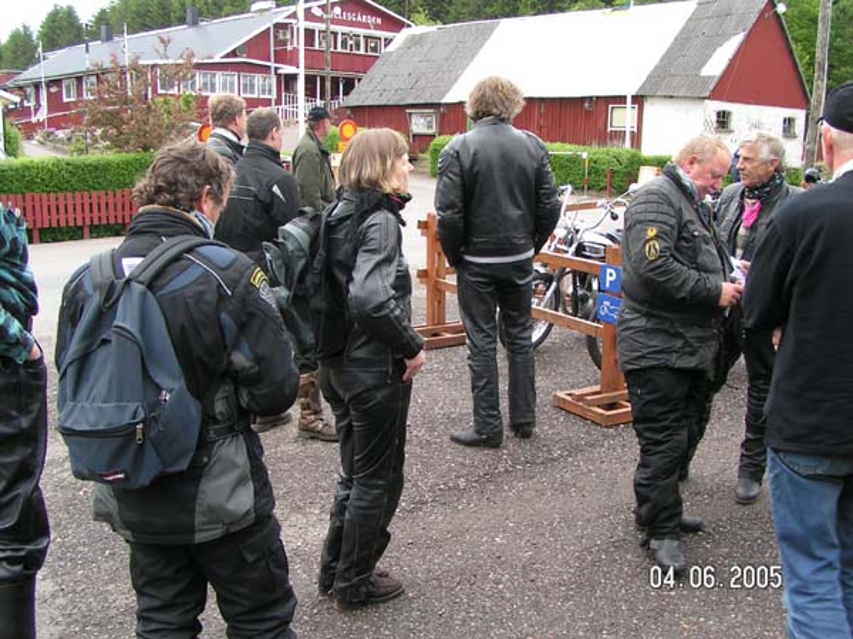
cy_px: 320
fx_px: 936
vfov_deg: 37.7
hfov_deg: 49.0
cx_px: 426
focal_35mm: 38
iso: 50
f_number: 5
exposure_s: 1/50
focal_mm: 5.8
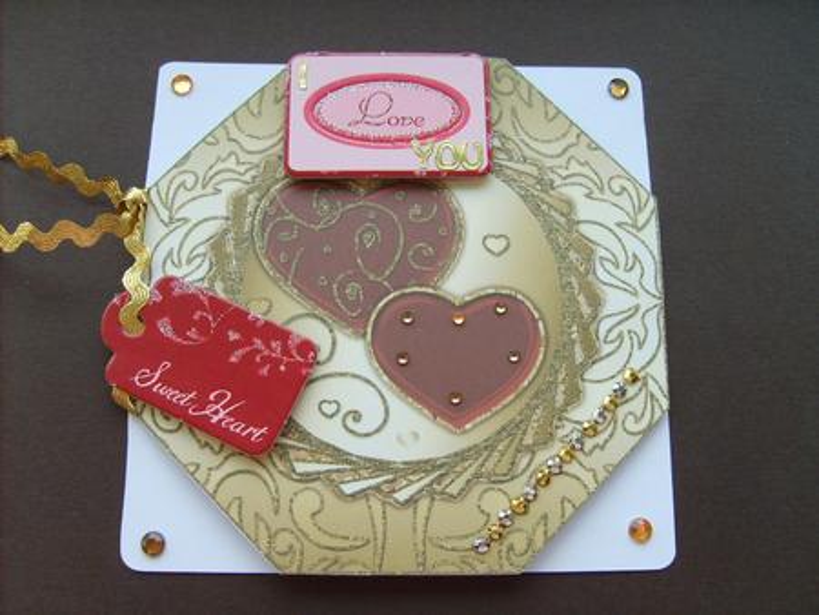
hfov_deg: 52.6
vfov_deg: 40.7
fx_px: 829
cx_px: 410
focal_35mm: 35
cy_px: 308
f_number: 2.8
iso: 50
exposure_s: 1/60
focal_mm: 5.8
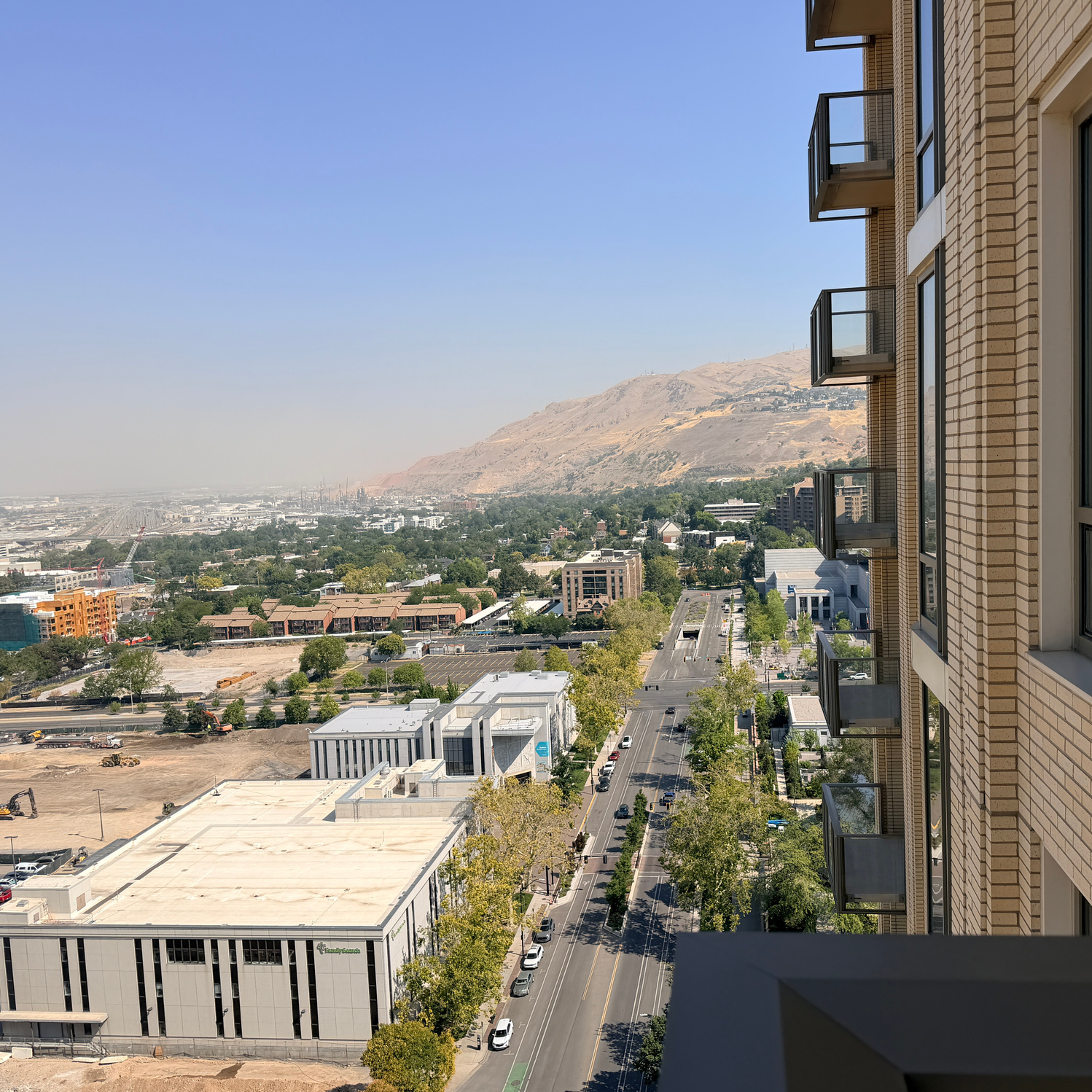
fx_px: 1035
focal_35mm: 29
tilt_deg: -4.8
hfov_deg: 55.4
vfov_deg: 55.6
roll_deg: +1.7
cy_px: 550
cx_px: 630
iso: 80
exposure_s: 1/5714
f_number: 1.78
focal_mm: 6.76
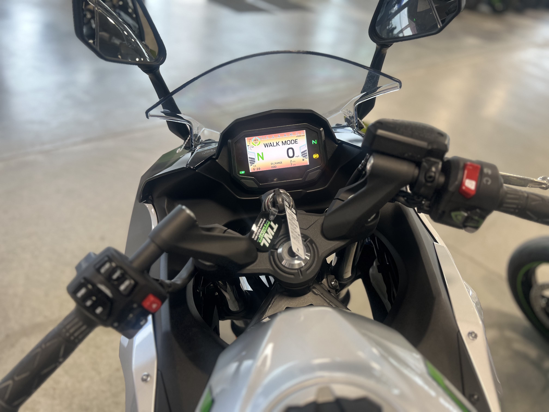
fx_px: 412
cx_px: 274
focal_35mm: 26
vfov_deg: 53.1
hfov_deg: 67.3
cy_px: 206
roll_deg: -11.7
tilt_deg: -35.1
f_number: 1.5
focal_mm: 5.7
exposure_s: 1/60
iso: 100
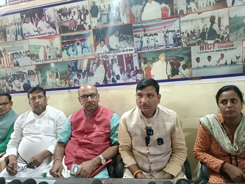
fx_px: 177
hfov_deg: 69.4
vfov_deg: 54.9
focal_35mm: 25
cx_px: 122
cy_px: 92
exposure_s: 1/20
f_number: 1.7
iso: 2500
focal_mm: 4.7
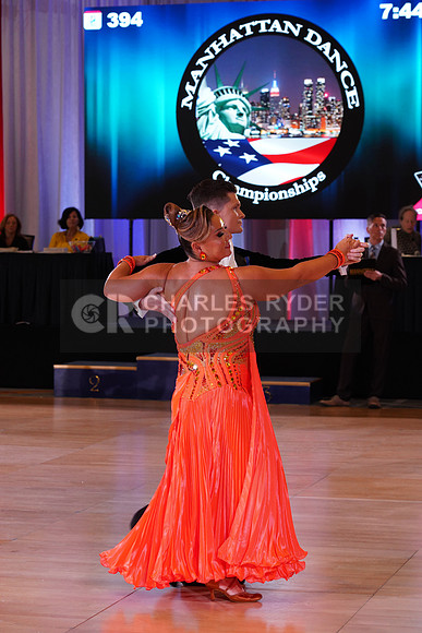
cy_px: 316
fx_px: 1845
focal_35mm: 105
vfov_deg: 19.5
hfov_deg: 13.0
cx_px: 211
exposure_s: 1/160
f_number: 6.3
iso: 1600
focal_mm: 105
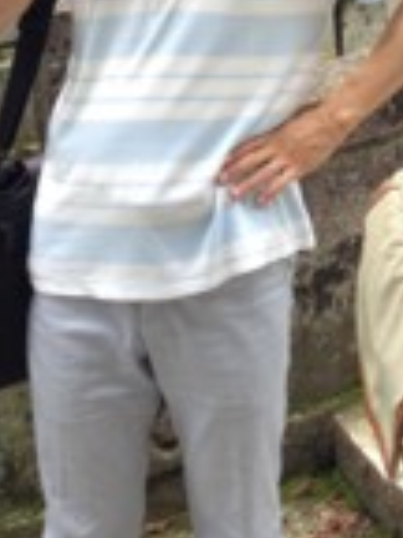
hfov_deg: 13.7
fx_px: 1599
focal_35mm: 103
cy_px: -172
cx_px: 556
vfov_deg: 17.8
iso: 50
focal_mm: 4.12
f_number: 2.4
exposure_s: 1/60
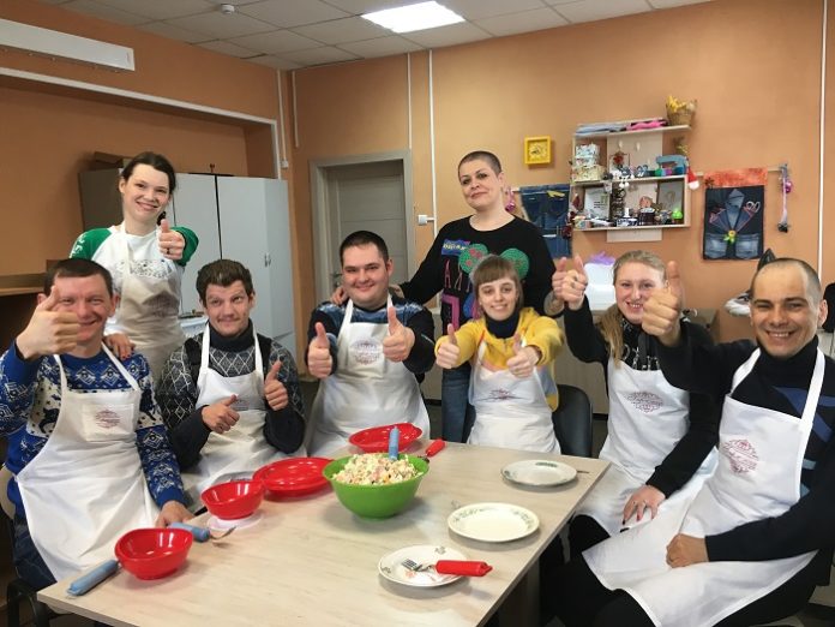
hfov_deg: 61.7
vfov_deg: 48.2
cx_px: 418
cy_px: 314
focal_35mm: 29
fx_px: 700
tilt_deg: -7.8
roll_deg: +2.2
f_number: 2.2
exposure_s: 1/33
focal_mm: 4.15
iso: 40
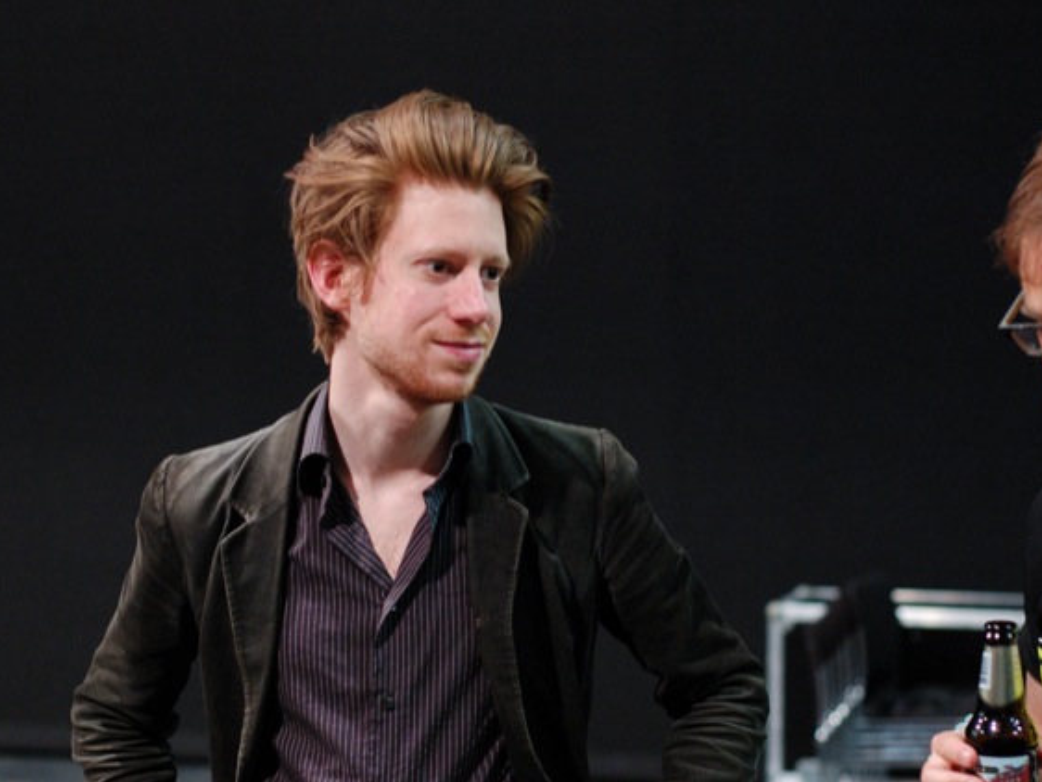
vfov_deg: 18.0
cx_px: 558
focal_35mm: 82
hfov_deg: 23.8
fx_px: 2469
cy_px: 392
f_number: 3.2
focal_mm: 50
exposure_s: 1/40
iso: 1600
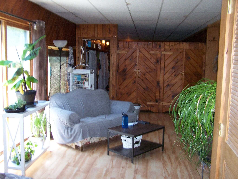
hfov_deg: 49.0
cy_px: 90
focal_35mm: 38
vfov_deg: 37.7
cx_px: 119
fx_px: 261
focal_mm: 6.3
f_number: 2.8
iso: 160
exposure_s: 1/60
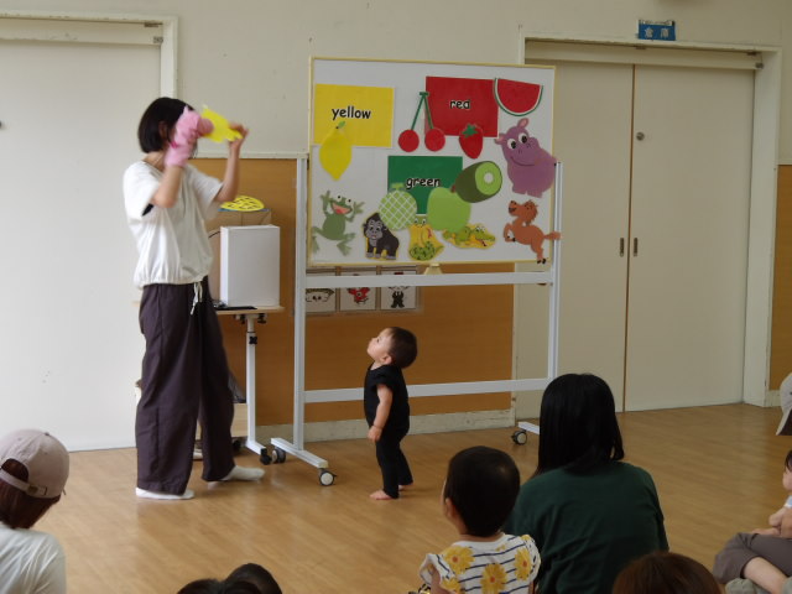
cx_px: 396
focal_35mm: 70
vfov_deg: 21.0
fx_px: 1602
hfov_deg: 27.8
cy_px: 297
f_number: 4.9
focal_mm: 12.5
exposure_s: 1/35
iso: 111
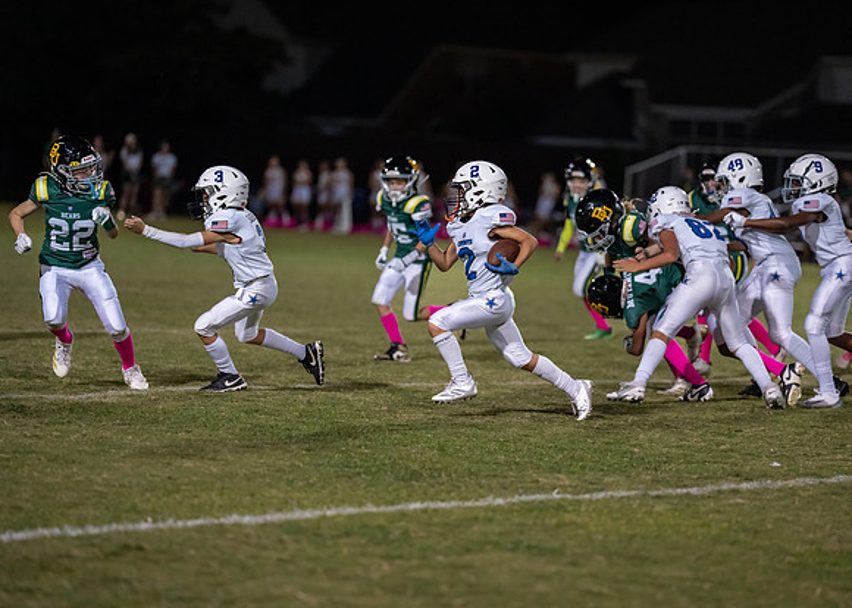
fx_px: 3510
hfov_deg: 13.8
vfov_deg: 9.9
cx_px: 466
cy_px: 308
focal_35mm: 145
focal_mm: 135
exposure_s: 1/1000
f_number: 1.8
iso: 4000
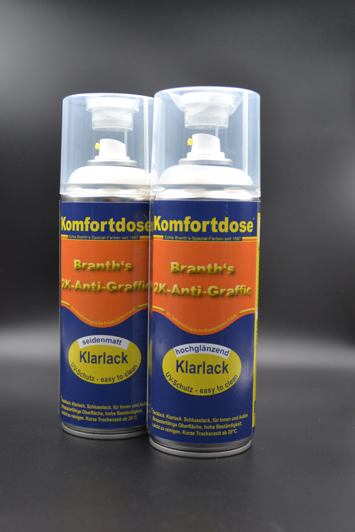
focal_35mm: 52
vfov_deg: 37.8
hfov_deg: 25.8
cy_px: 266
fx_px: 776
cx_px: 178
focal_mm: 35
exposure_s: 1/60
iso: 800
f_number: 4.2
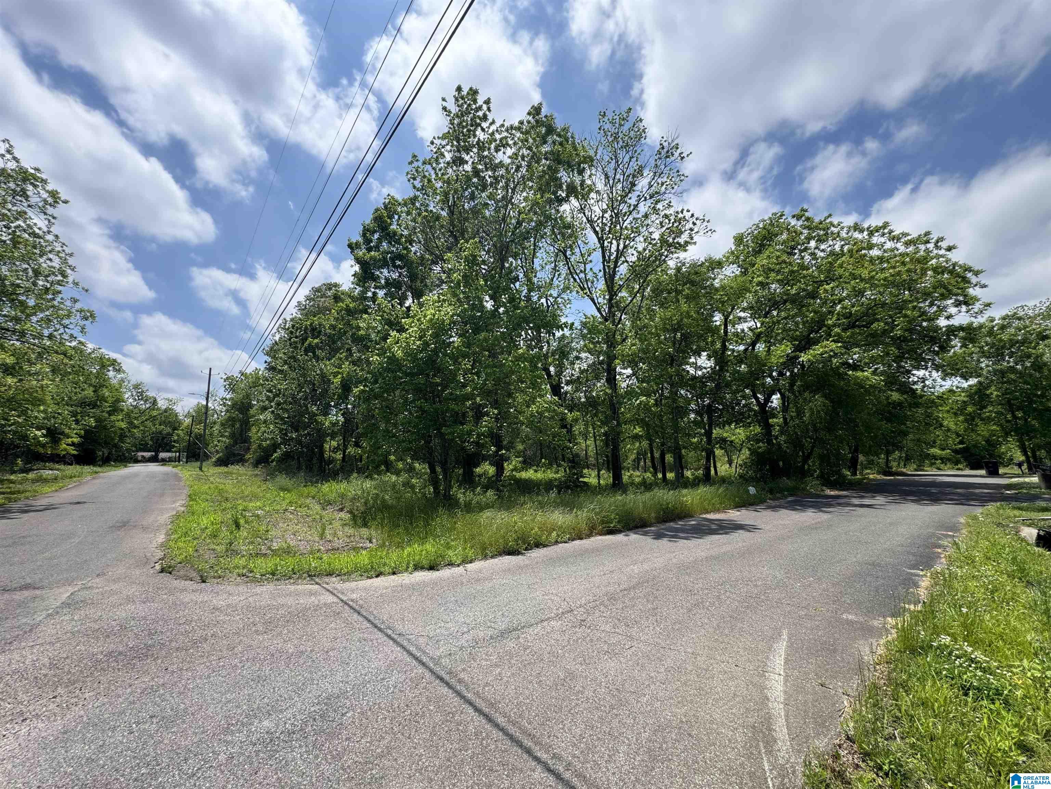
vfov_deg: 85.7
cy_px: 394
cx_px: 526
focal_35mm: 14
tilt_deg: +8.8
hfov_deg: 102.1
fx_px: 425
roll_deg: +1.3
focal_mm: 2.22
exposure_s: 1/1034
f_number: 2.2
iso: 50
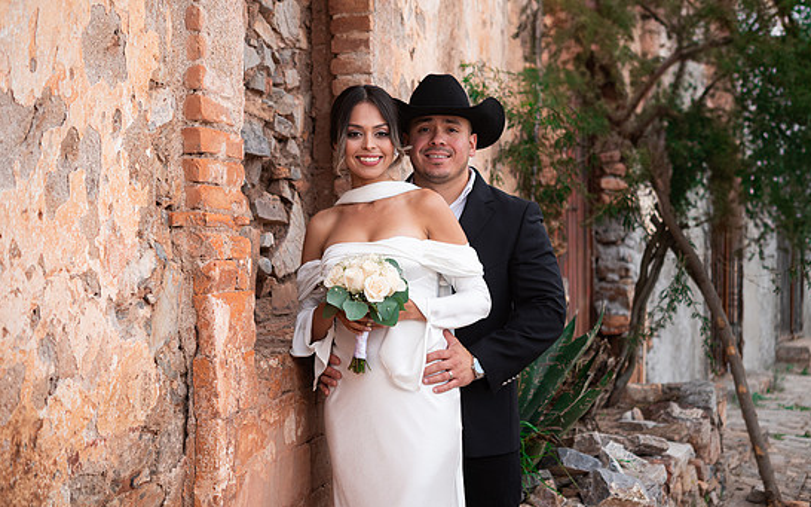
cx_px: 404
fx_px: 1436
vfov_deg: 20.0
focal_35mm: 65
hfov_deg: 31.5
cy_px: 264
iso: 125
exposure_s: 1/125
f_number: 4
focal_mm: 60
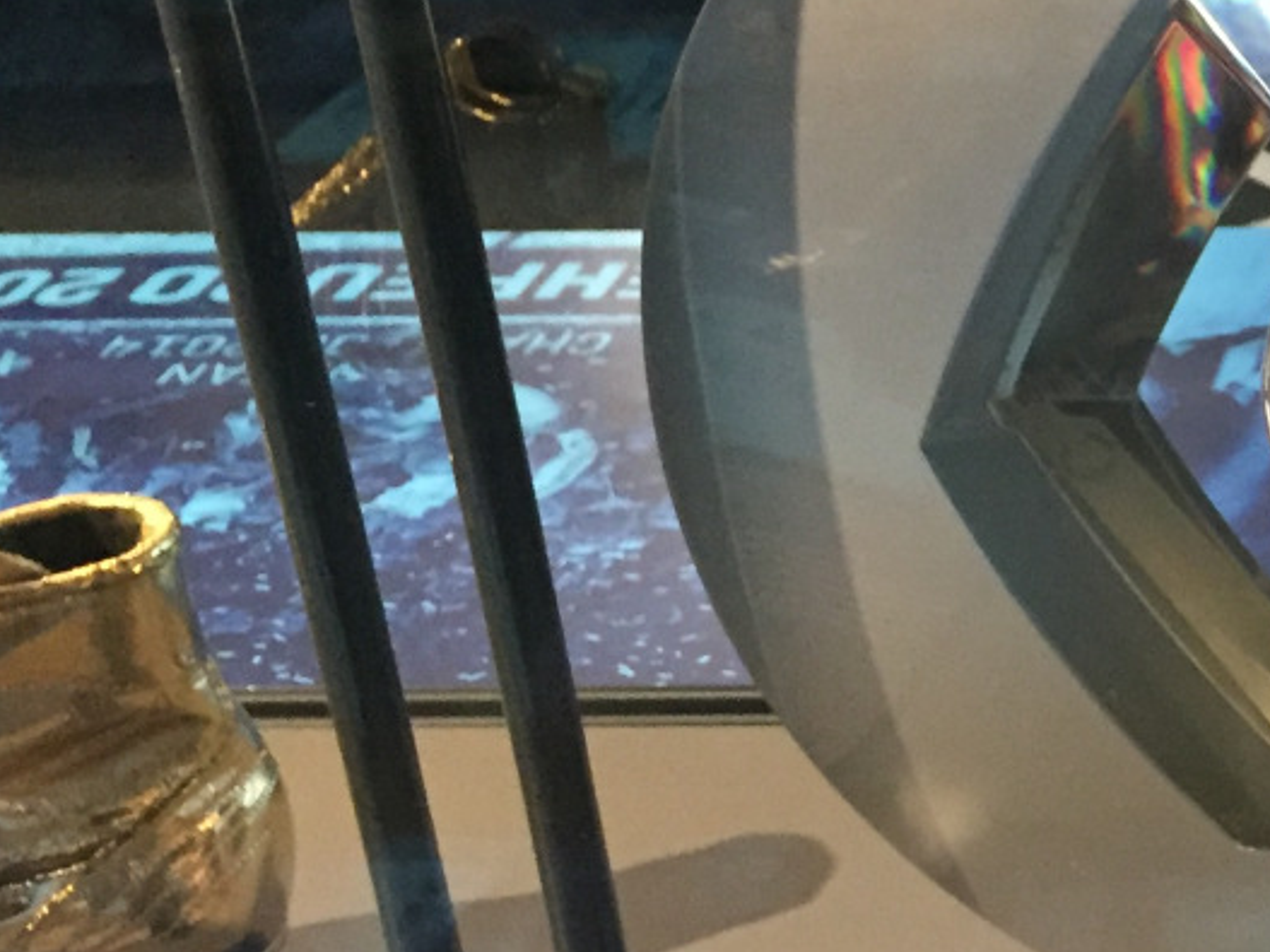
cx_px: 1764
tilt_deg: -26.3
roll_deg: +0.4
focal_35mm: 88
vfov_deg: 16.8
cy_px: 496
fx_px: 3228
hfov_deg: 20.0
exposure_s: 1/17
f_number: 2.2
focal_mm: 4.15
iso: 250
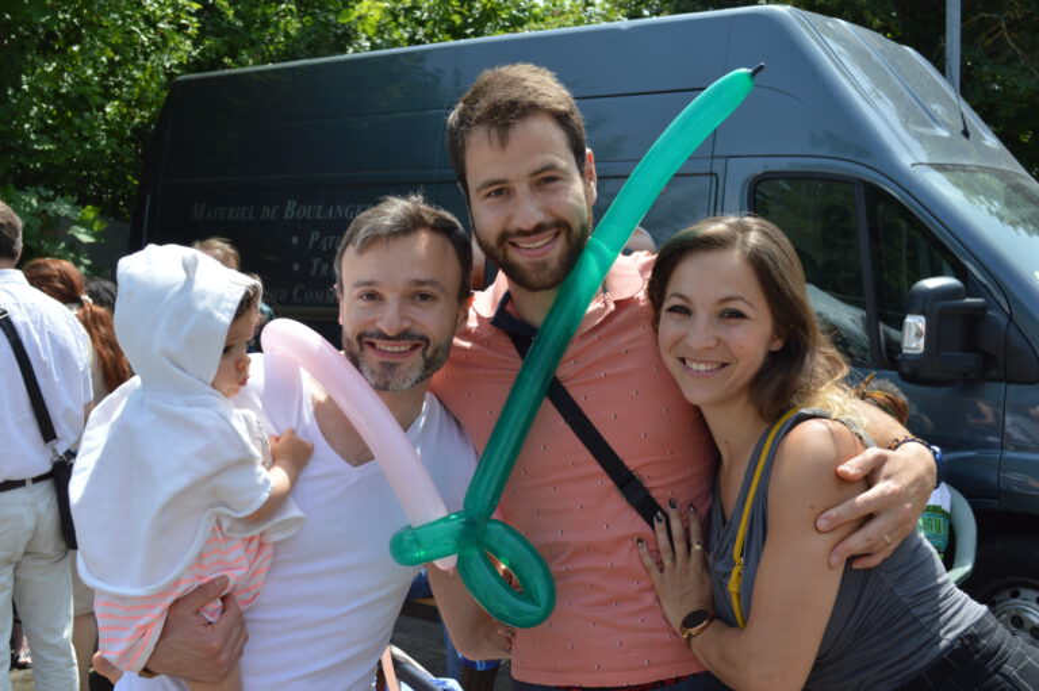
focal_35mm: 42
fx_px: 1211
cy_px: 346
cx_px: 520
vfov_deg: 31.9
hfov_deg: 46.4
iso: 100
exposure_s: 1/200
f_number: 7.1
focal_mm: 28
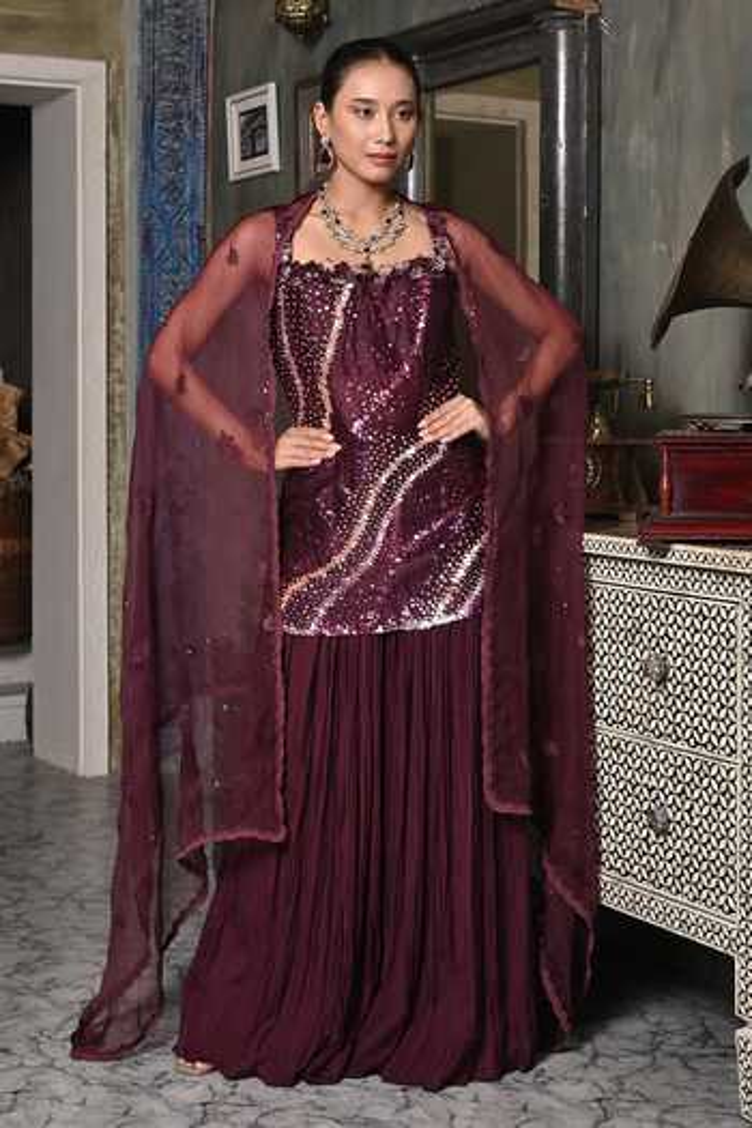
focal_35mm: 38
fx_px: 1191
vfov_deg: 50.7
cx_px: 376
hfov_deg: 35.1
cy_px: 564
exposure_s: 1/200
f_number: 5
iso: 100
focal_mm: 38
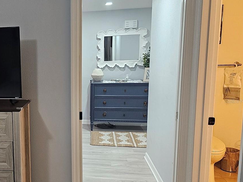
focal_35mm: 43
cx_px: 24
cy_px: 101
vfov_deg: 33.6
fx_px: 302
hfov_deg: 40.5
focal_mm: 6.3
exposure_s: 1/120
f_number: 1.7
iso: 800
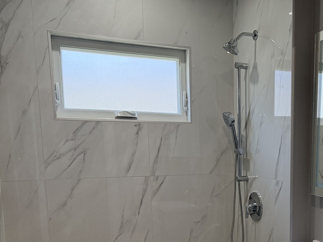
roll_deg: -0.1
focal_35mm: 40
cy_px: 195
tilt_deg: -8.3
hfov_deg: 44.9
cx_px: 249
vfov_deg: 34.8
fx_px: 373
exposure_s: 1/224
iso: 200
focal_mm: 6.76
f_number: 1.78
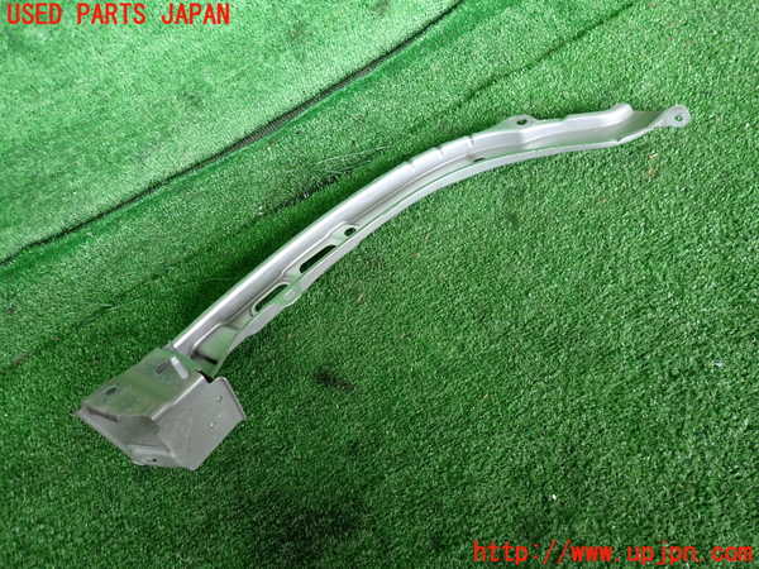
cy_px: 284
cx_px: 380
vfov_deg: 54.9
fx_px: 548
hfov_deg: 69.4
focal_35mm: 25
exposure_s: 1/60
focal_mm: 4.5
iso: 125
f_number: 2
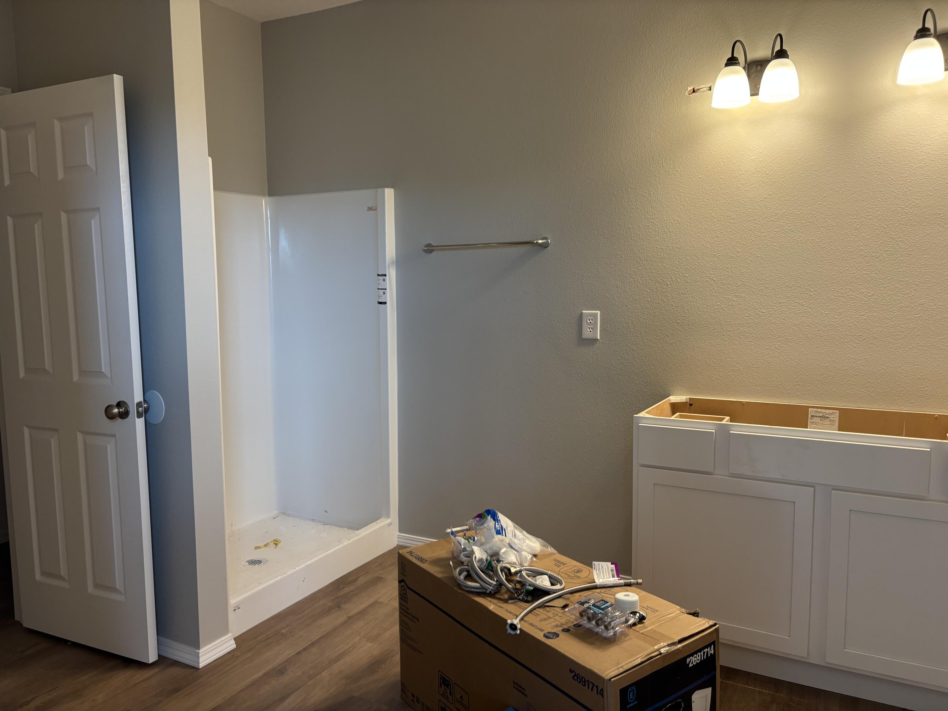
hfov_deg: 67.3
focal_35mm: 26
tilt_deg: -6.8
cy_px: 356
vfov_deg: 53.1
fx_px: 712
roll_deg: +0.7
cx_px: 474
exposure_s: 1/60
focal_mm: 5.96
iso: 100
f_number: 1.6
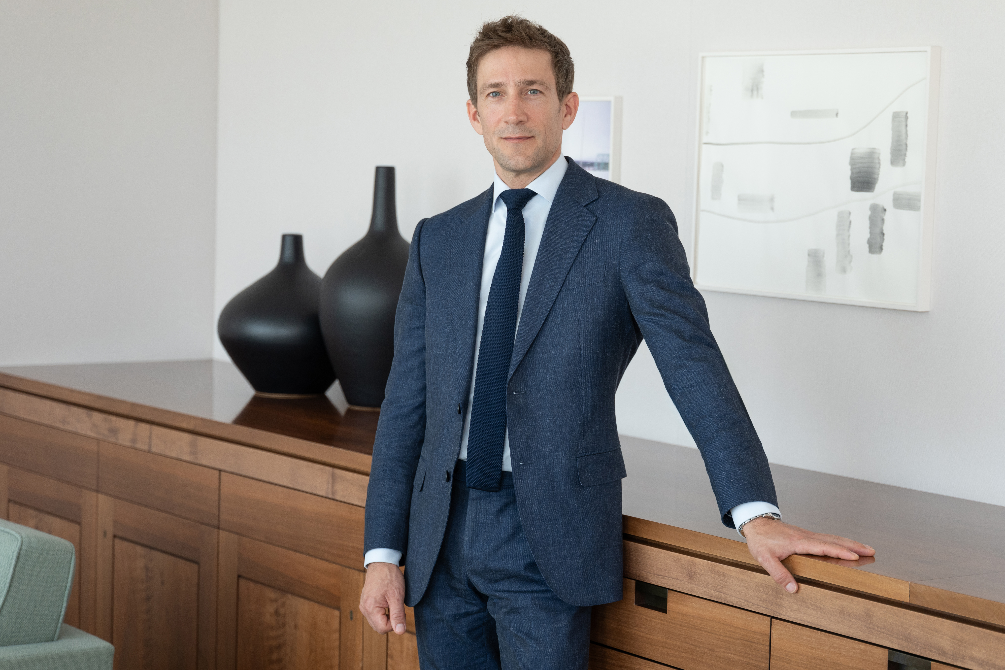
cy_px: 335
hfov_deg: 22.6
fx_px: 2512
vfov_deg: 15.2
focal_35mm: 90
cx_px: 502
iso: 800
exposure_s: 1/160
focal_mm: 90
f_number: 4
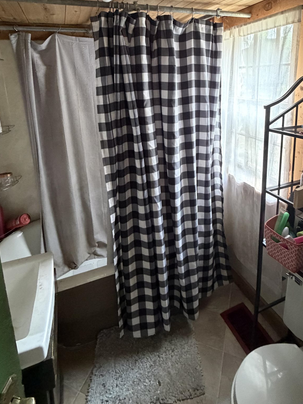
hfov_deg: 63.4
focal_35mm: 21
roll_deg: +2.1
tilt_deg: -11.7
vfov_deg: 76.0
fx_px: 245
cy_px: 129
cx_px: 162
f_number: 2.2
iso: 800
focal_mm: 2.22
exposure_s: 1/60
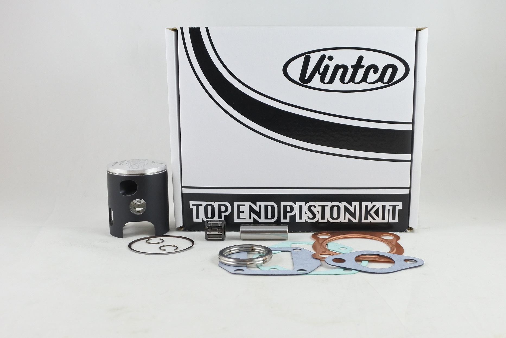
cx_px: 253
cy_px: 169
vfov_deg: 36.9
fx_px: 506
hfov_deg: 53.1
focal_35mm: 36
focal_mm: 13.4
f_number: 4
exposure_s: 1/125
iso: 450
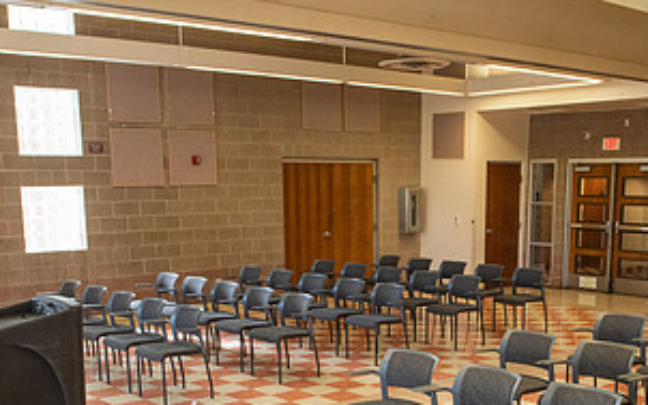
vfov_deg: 26.5
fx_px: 830
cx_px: 375
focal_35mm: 47
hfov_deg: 42.5
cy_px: 370
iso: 1600
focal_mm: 24
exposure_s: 1/100
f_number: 7.1
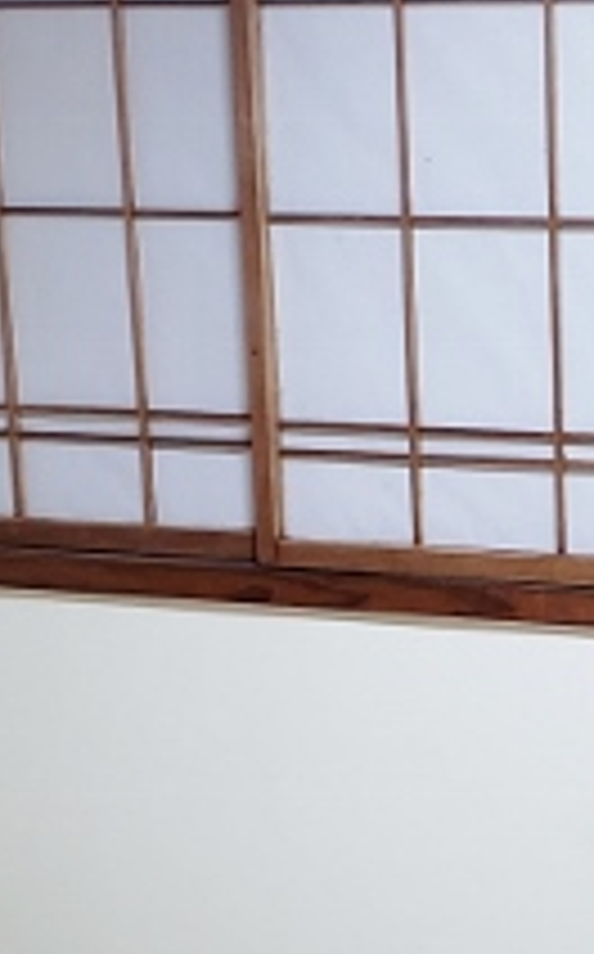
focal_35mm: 104
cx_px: 567
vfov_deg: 20.0
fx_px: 2701
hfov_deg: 12.4
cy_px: 621
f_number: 1.5
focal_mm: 4.3
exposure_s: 1/50
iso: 160
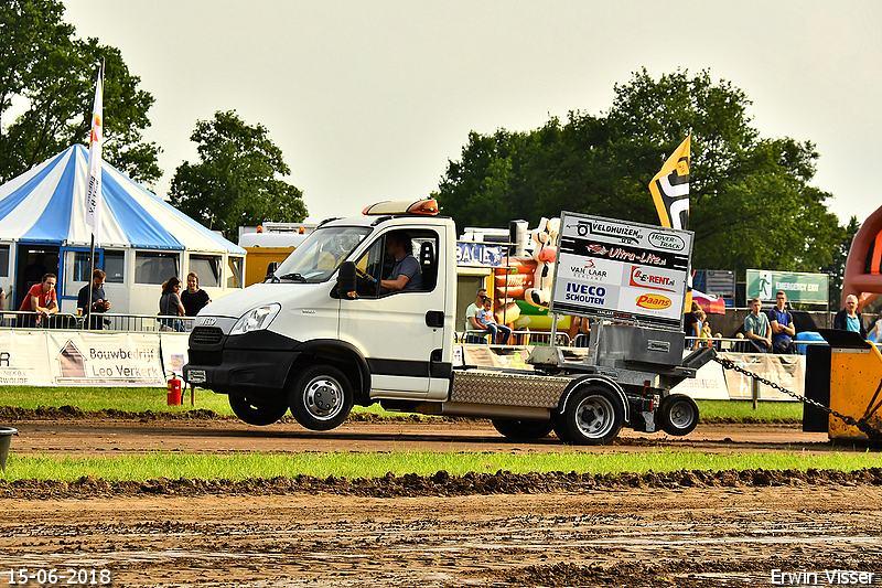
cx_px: 441
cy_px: 294
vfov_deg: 9.6
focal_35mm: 142
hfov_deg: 14.4
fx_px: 3490
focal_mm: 95
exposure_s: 1/2500
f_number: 7.1
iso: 500
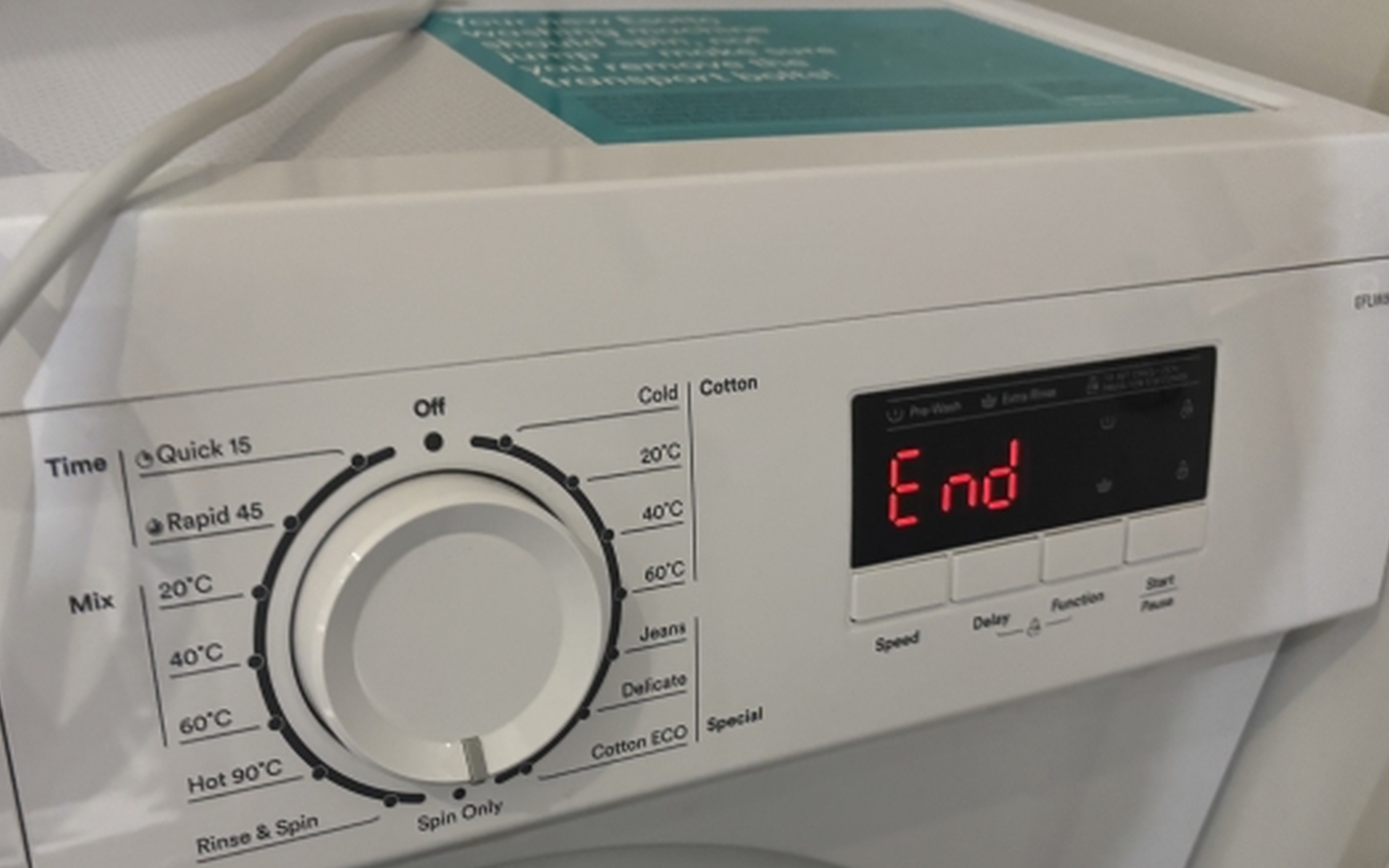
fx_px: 1325
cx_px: 601
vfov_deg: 35.8
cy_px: 598
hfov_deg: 55.1
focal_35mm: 35
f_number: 1.6
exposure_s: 1/33
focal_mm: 5.96
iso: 640
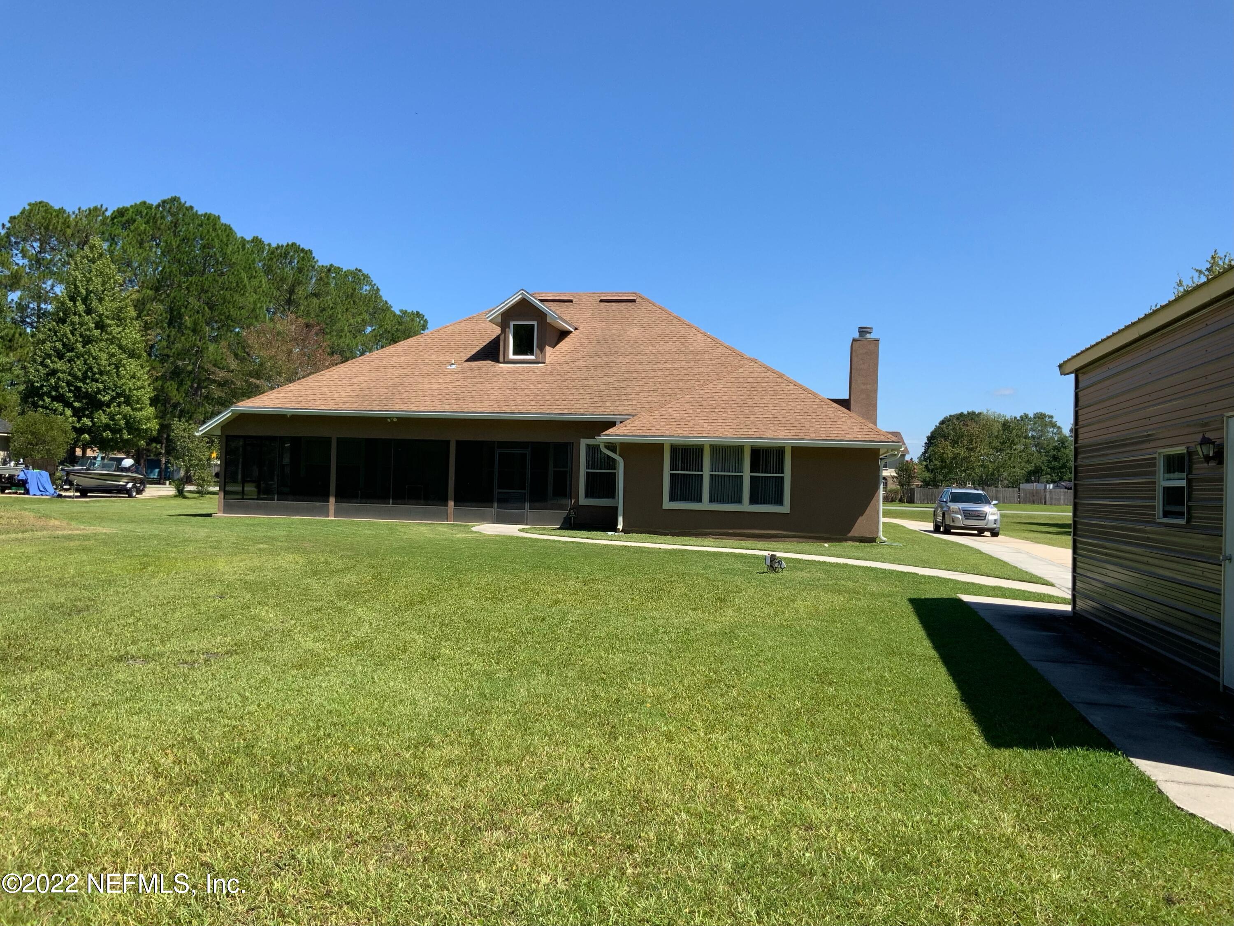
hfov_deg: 61.7
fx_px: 1034
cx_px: 617
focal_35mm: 29
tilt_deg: +0.3
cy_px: 463
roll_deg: -2.0
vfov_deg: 48.2
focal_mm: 3
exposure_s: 1/1577
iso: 16
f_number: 1.8
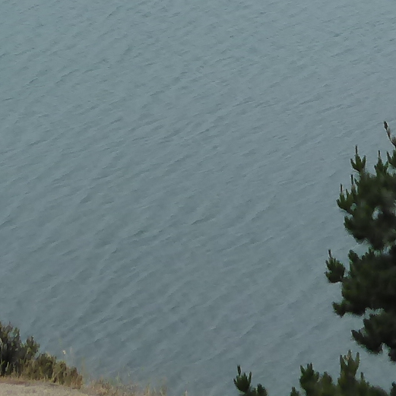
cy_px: -322
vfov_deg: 11.6
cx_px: 265
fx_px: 1799
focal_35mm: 139
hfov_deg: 12.5
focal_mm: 5.4
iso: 160
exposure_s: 1/800
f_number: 4.5
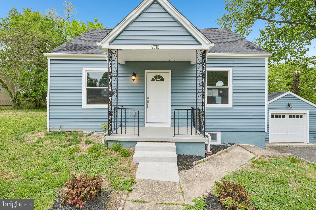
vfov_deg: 70.4
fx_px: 149
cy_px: 105
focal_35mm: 17
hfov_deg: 93.3
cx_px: 158
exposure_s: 1/50
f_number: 8
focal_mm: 17
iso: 100
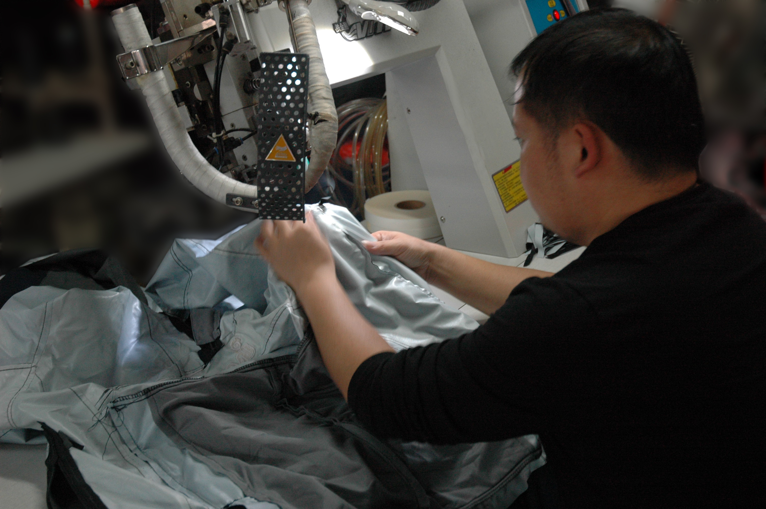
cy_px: 254
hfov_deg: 38.9
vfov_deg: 26.4
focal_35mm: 51
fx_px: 1084
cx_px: 383
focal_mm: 34
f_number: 4.2
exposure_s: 1/30
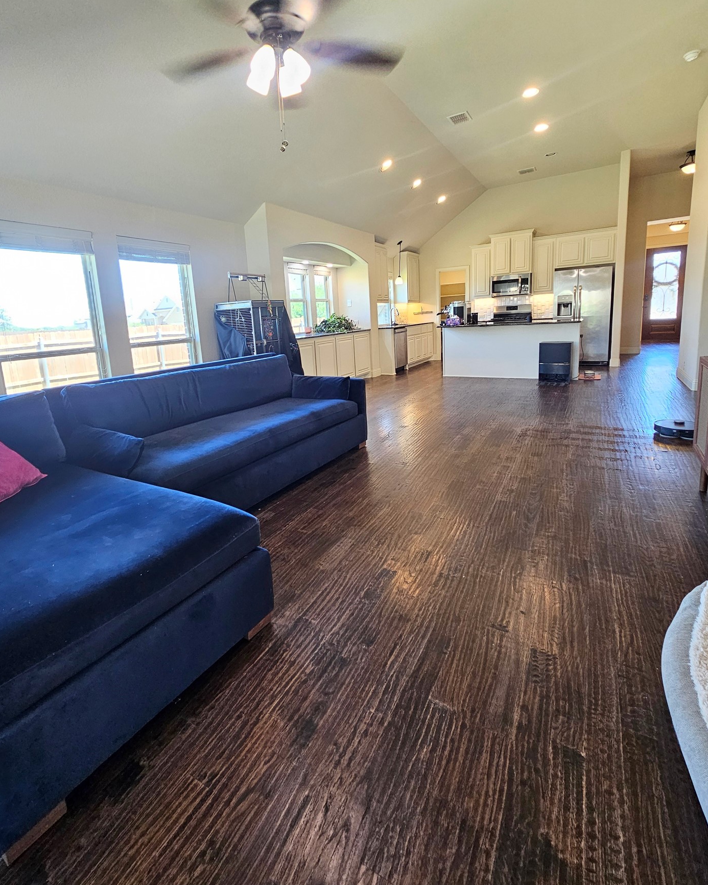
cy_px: 381
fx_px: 393
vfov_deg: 96.2
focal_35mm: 15
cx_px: 333
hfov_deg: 84.0
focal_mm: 2.2
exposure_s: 1/60
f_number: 2.2
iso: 160
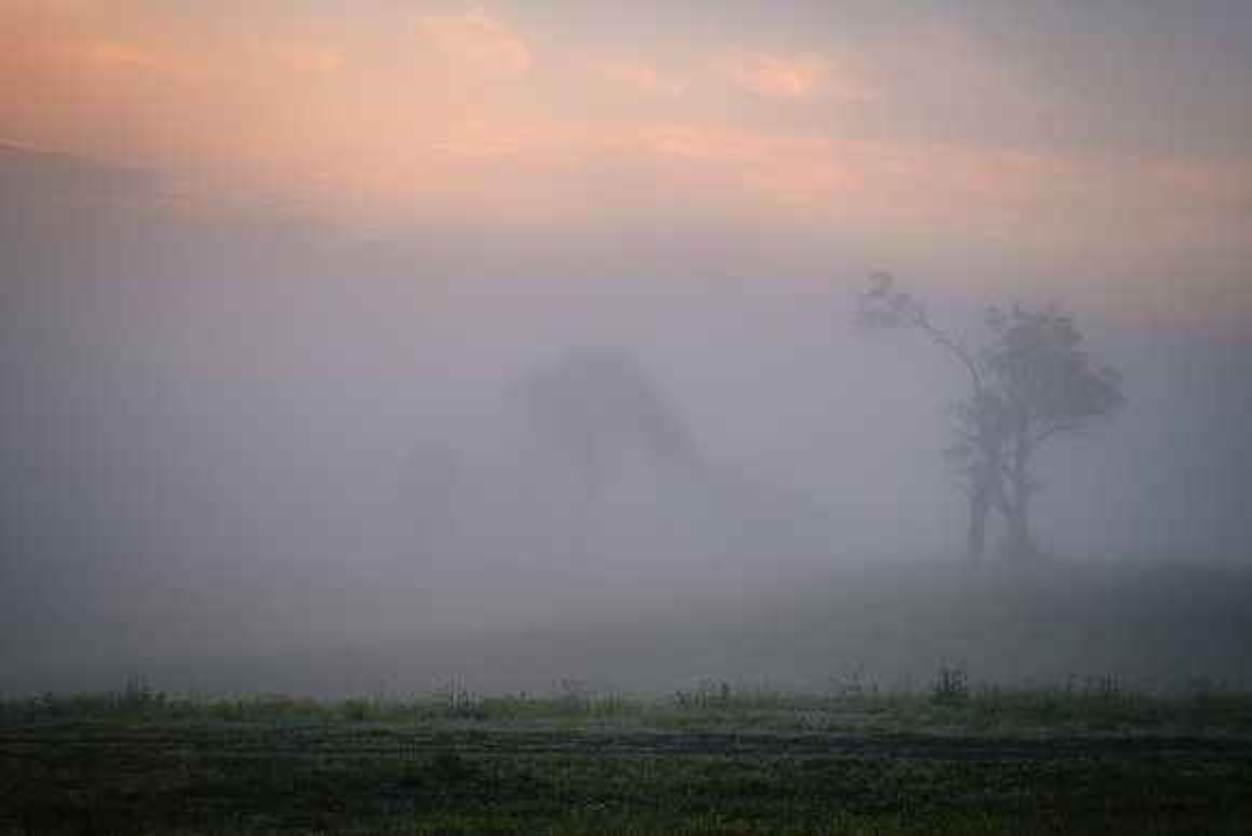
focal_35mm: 70
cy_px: 419
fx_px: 2433
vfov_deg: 19.5
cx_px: 649
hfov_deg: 28.9
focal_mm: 65
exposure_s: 1/50
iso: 200
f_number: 8
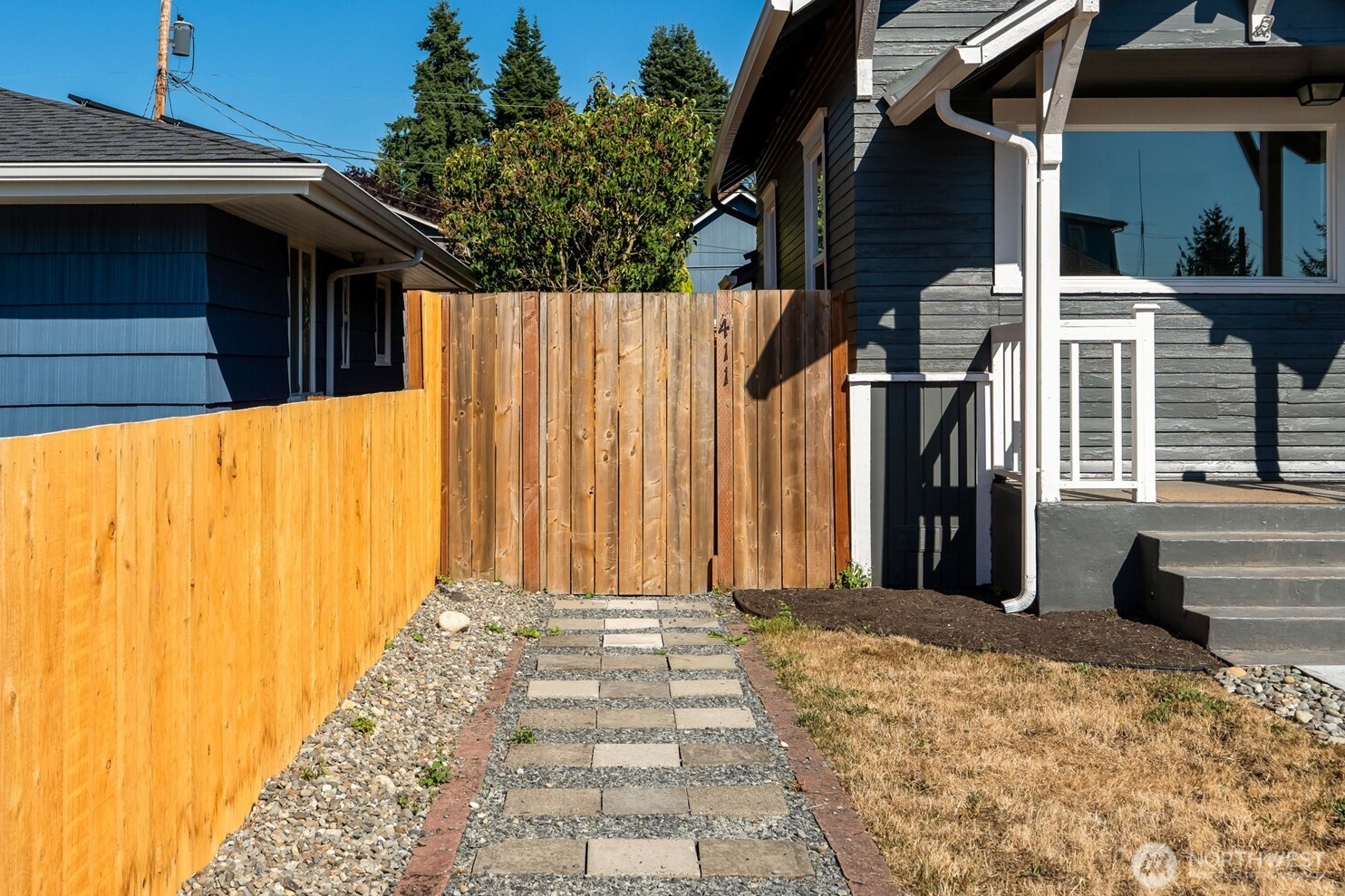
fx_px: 1494
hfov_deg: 48.3
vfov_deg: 33.3
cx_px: 584
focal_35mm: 40
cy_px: 388
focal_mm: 35
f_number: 9
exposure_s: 1/1250
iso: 400
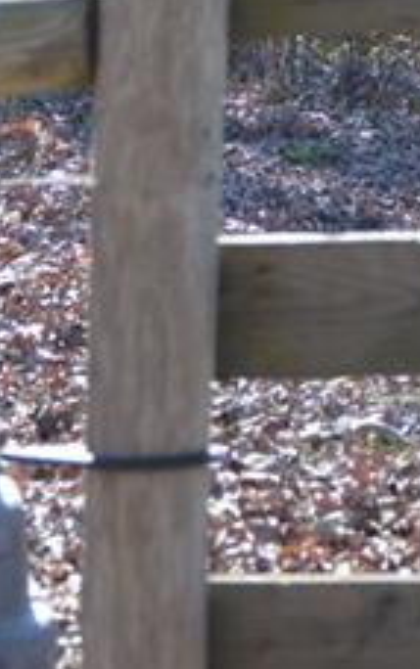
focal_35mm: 308
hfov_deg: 4.3
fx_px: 5627
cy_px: 76
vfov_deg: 6.8
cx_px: 267
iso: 400
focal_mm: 60
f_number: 4
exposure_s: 1/800
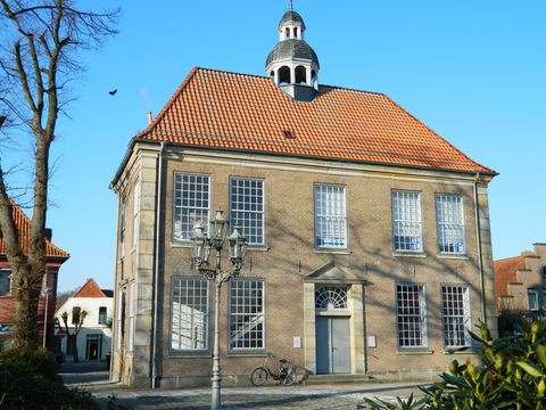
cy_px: 205
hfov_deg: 45.8
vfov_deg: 35.1
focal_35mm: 41
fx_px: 647
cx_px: 273
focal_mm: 7.3
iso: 80
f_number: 3.5
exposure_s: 1/640
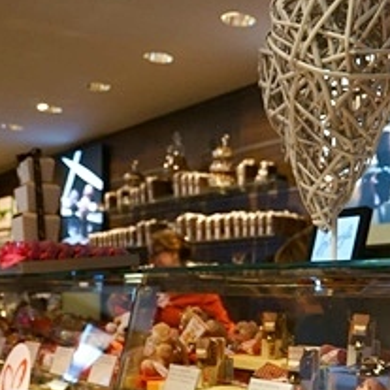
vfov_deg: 27.9
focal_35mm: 59
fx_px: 752
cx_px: 381
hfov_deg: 27.6
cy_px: 355
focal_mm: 18
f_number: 5
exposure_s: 1/50
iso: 1000
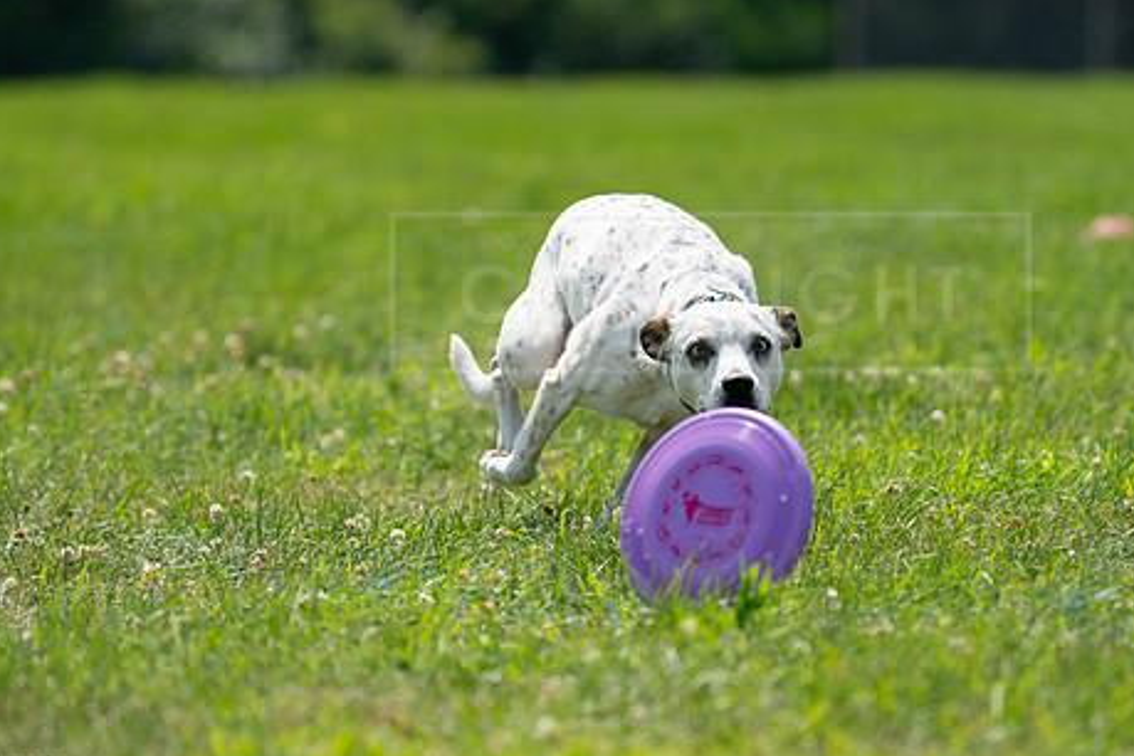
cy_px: 335
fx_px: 12536
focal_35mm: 398
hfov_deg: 5.2
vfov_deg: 3.5
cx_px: 625
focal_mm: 315
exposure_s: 1/4000
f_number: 6.3
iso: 800
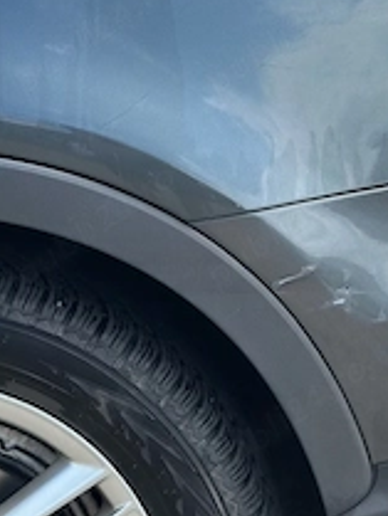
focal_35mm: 92
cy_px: 64
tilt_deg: -5.5
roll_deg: -0.3
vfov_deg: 20.9
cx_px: 336
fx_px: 1374
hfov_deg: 15.9
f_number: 1.78
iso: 80
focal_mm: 6.86
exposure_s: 1/2667
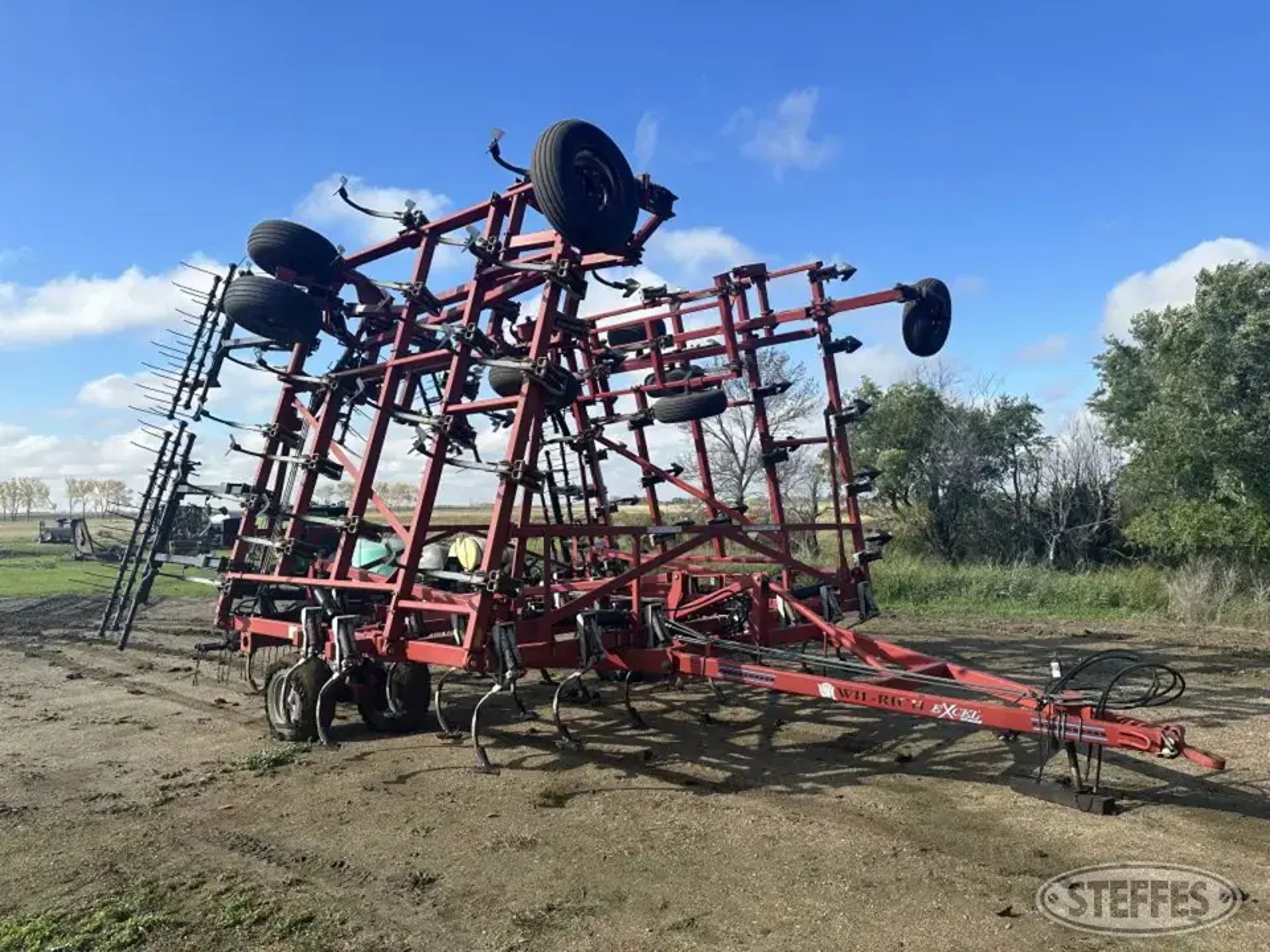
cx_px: 635
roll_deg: +2.5
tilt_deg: +3.1
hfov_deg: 71.6
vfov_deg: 56.8
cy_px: 476
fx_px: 881
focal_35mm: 24
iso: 80
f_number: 1.78
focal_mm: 6.86
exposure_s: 1/2967
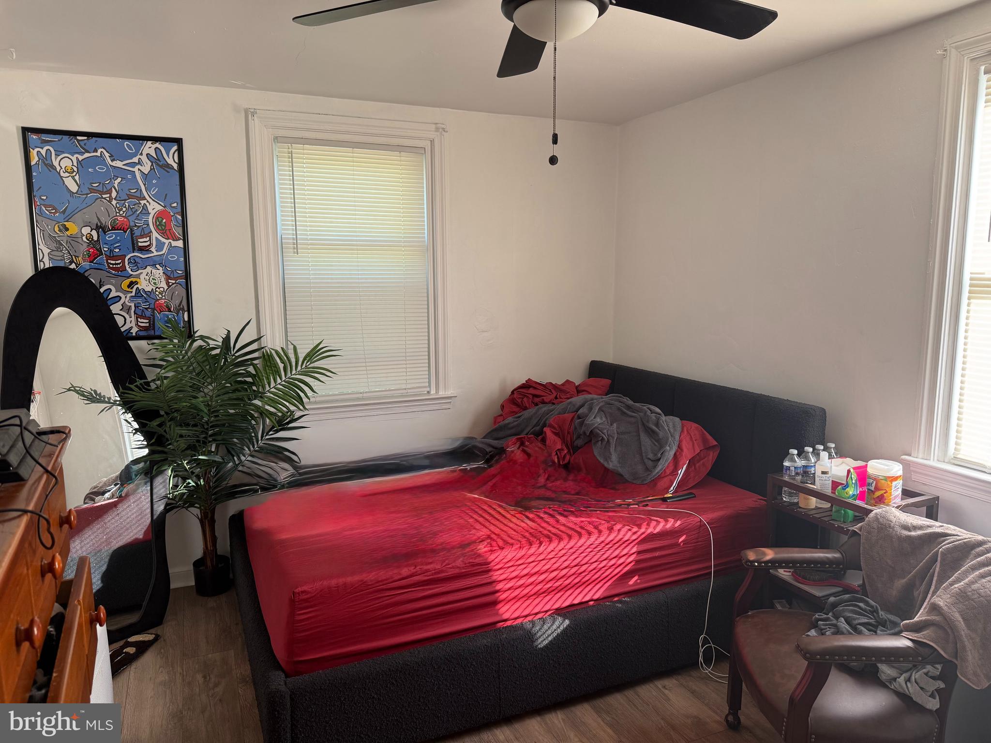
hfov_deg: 71.6
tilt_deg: -7.4
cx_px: 496
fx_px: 687
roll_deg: +0.4
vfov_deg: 56.8
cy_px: 372
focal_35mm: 24
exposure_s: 1/121
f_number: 1.78
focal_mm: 6.76
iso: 100
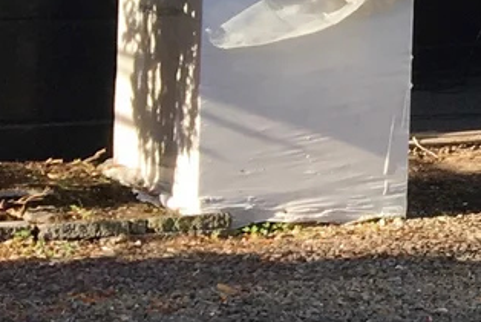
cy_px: -55
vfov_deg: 8.3
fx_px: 2207
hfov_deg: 10.3
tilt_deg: -2.7
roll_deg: -1.2
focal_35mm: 165
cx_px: 1253
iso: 25
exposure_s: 1/538
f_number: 2.2
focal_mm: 4.15
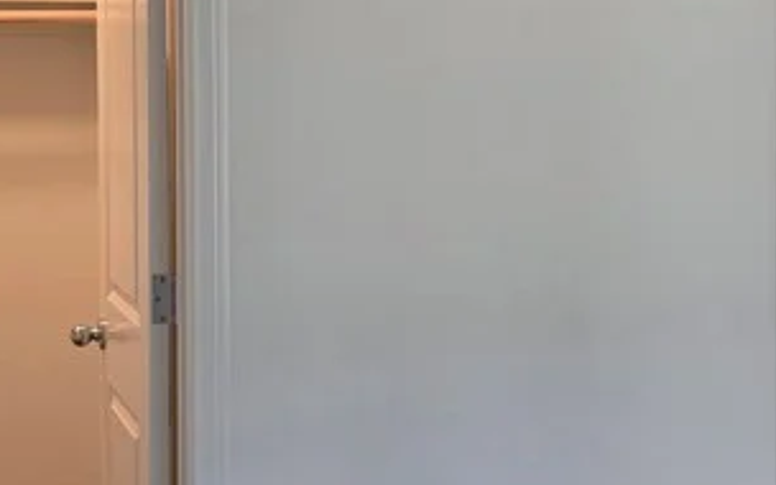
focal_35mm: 82
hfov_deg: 25.1
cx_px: 508
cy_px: 140
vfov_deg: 15.9
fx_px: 1734
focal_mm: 6.3
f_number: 1.7
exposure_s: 1/120
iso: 125
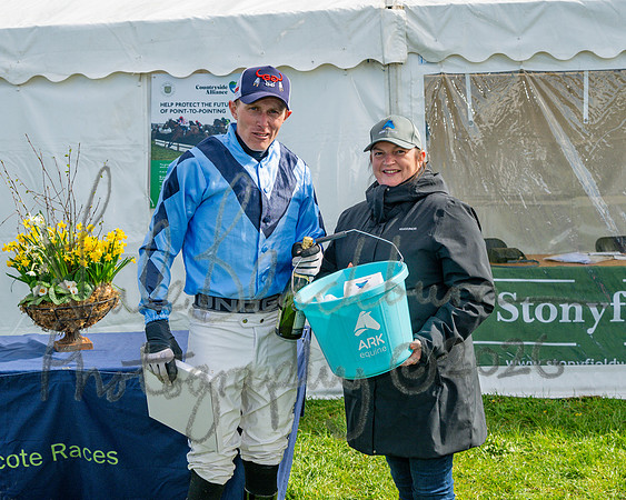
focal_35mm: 55
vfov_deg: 27.2
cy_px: 163
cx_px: 329
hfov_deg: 33.9
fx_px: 1027
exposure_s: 1/1000
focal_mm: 36
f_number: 5
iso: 200
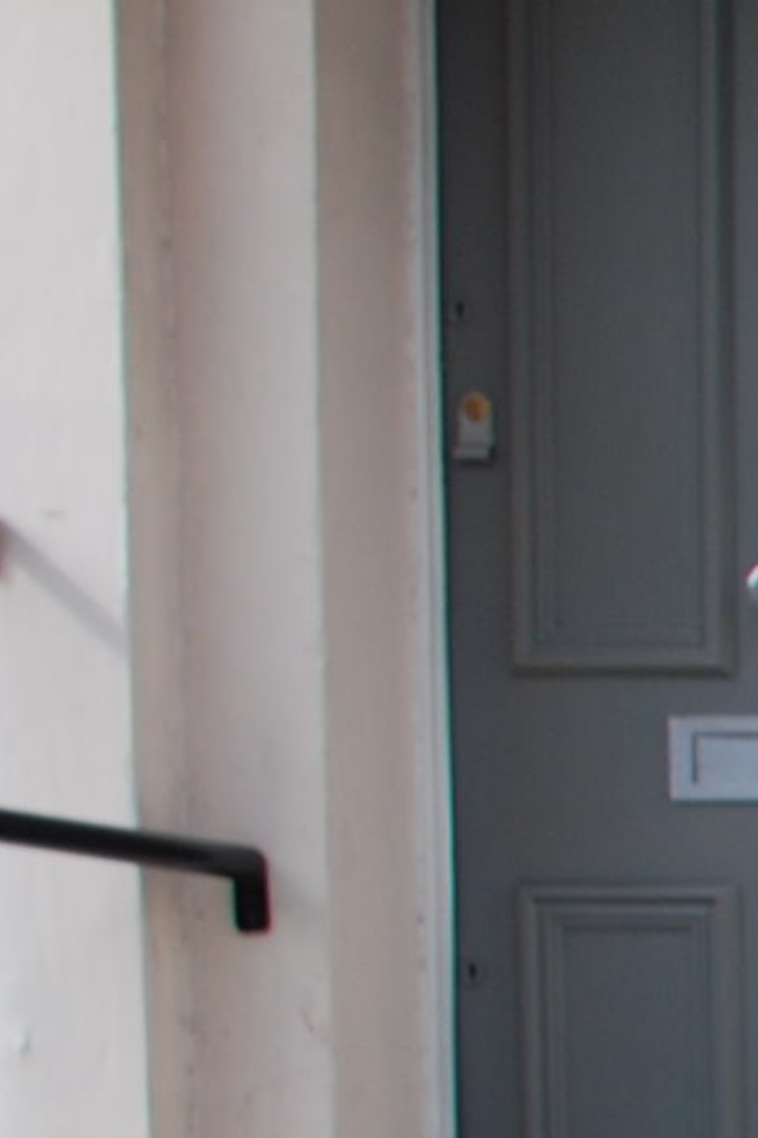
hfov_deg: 7.1
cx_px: 2923
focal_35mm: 152
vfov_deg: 12.8
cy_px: 1739
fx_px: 4803
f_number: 5.6
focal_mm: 18
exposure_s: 1/125
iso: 100
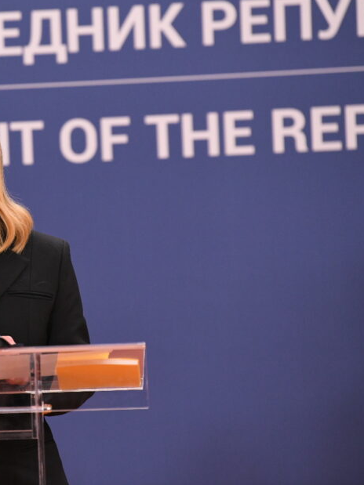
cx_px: -36
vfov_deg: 6.2
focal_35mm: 318
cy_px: 221
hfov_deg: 4.7
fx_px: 4460
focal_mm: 200
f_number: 4
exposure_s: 1/320
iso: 3200
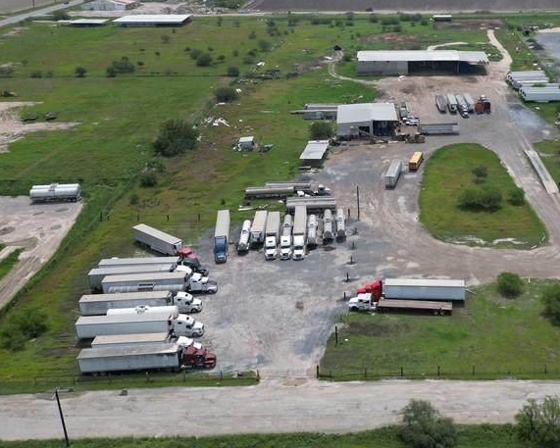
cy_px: 159
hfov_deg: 42.3
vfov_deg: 35.4
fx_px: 696
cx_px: 429
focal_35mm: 42
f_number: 1.7
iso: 110
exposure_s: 1/4000
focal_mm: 6.72
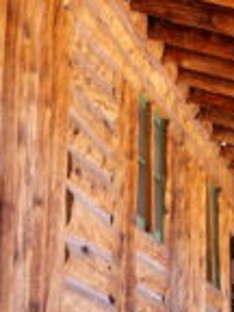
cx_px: 158
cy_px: -22
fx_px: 1253
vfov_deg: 13.9
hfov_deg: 10.7
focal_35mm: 139
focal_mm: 25
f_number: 4.5
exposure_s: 1/80
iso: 200
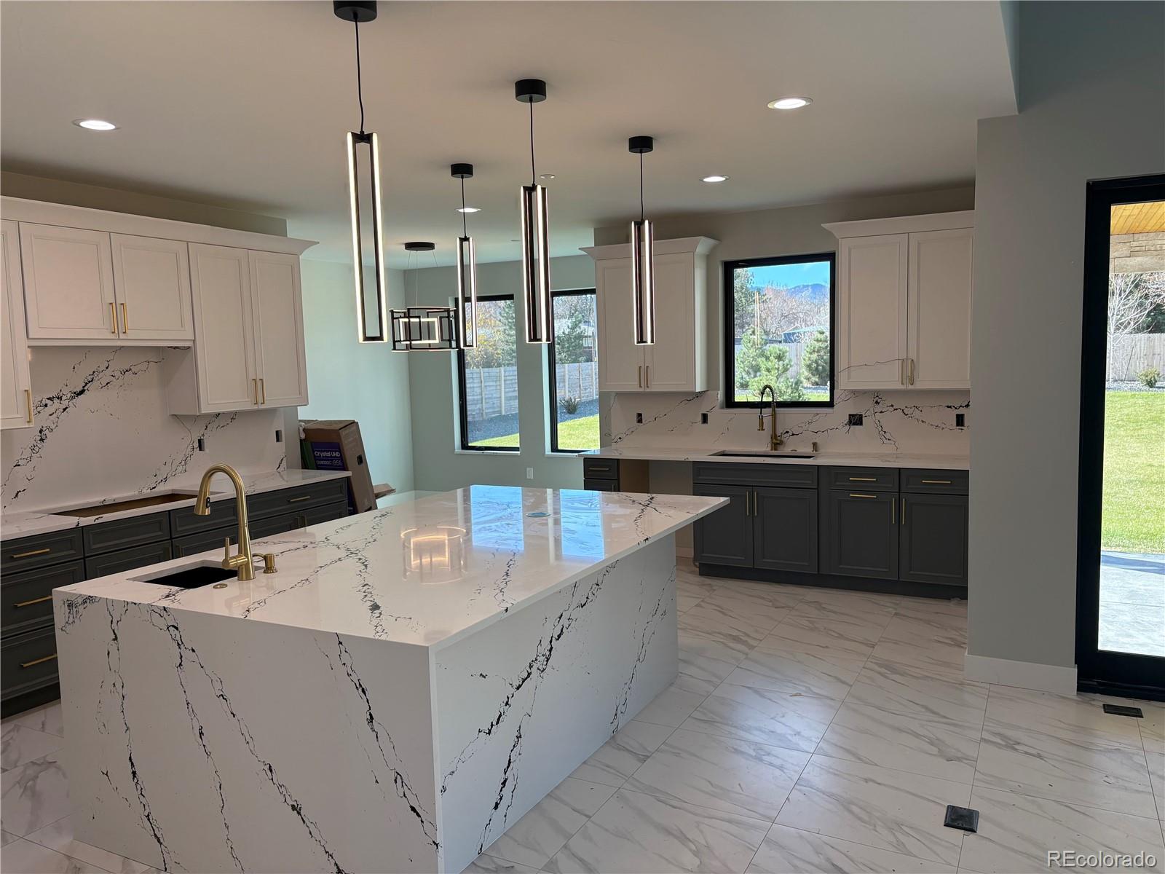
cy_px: 437
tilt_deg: -5.7
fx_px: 875
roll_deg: +1.6
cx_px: 582
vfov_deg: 53.1
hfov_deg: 67.3
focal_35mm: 26
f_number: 1.6
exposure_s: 1/240
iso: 64
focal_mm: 5.96
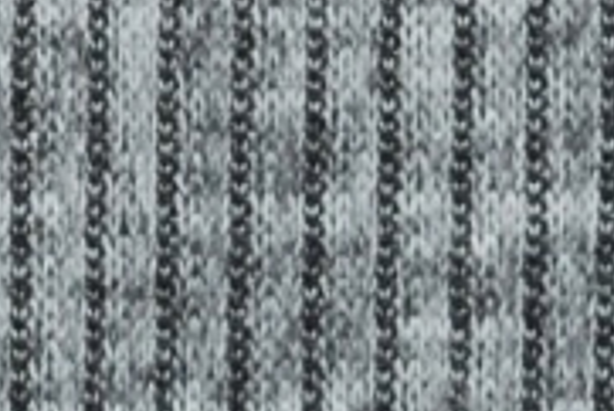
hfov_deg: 5.9
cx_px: -682
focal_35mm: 339
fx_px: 5786
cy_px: -267
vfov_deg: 4.0
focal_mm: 40
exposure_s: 1/160
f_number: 8
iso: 125
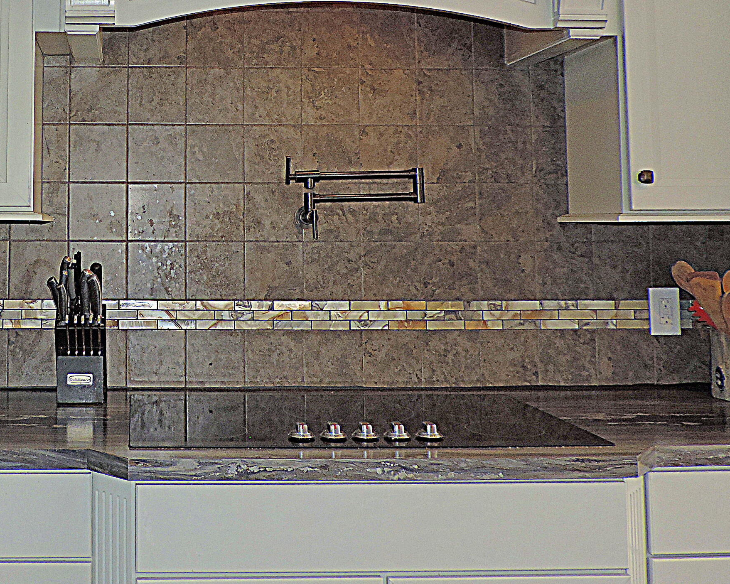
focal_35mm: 40
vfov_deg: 36.5
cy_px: 151
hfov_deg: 43.4
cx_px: 136
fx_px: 864
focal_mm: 4.3
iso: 200
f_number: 3
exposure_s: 1/30
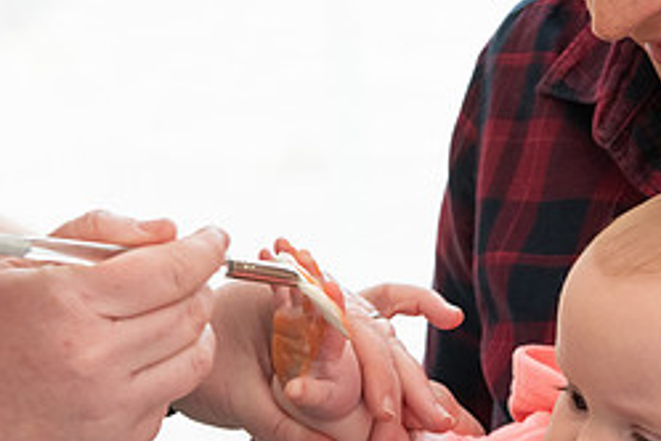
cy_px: 450
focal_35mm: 163
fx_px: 2993
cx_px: 621
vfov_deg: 8.4
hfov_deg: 12.5
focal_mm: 70
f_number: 8
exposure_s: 1/200
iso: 1250
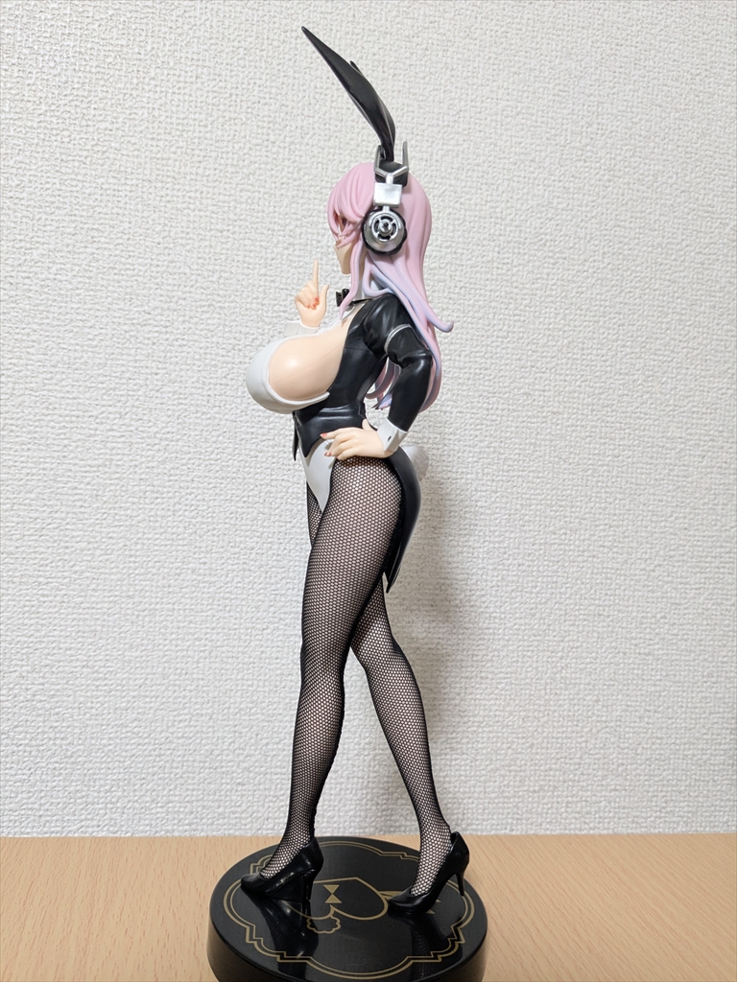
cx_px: 368
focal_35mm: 27
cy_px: 491
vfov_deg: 65.3
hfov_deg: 51.4
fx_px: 766
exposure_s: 1/24
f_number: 1.73
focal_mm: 4.38
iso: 130
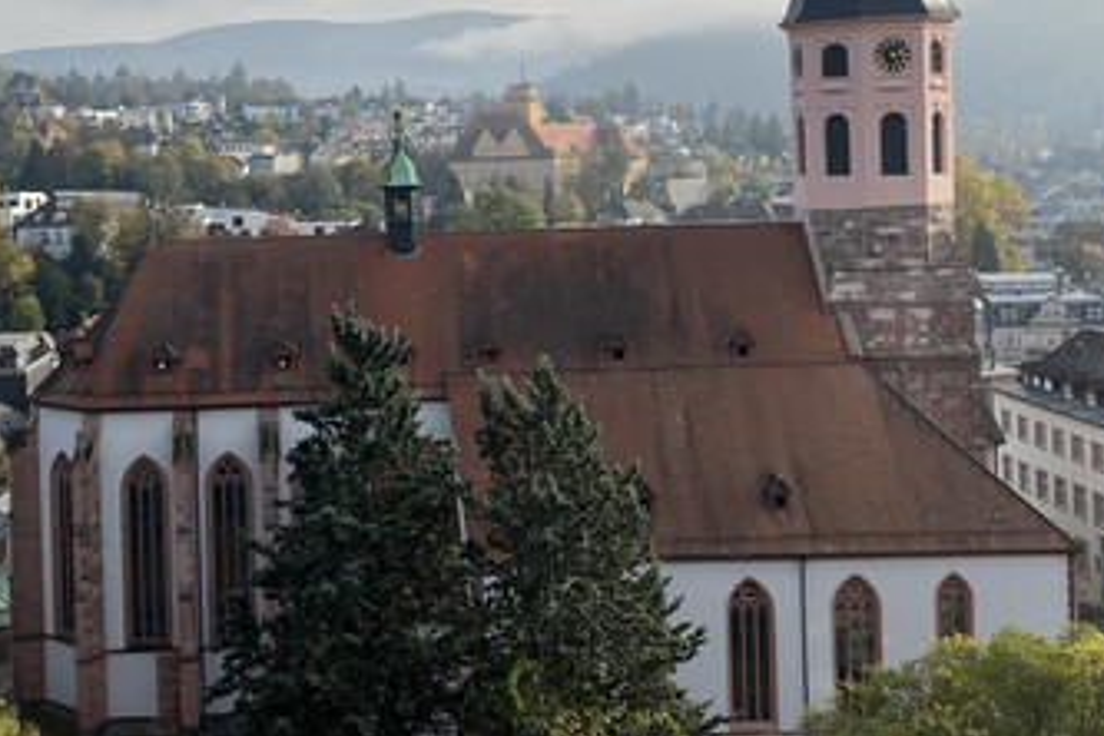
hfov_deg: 37.4
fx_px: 1595
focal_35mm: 52
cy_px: 156
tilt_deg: -0.6
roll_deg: +3.4
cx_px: 305
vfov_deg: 25.6
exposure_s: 1/3623
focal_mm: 5.1
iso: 50
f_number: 1.6
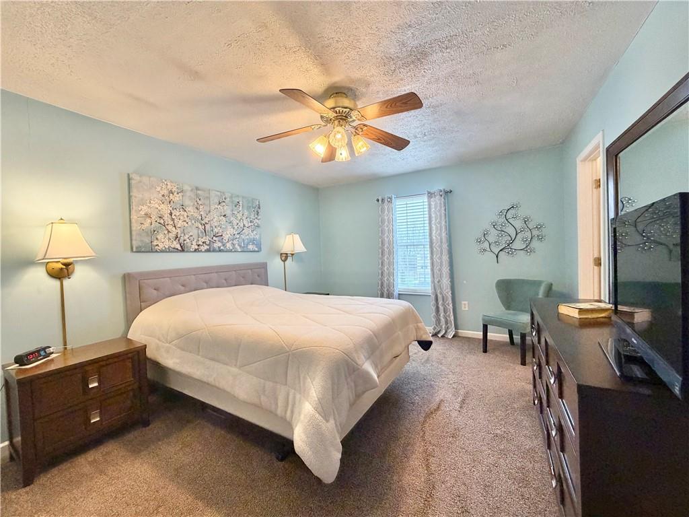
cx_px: 344
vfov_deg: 85.7
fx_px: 279
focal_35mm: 14
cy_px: 258
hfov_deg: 102.1
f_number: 2.2
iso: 250
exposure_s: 1/60
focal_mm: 2.22
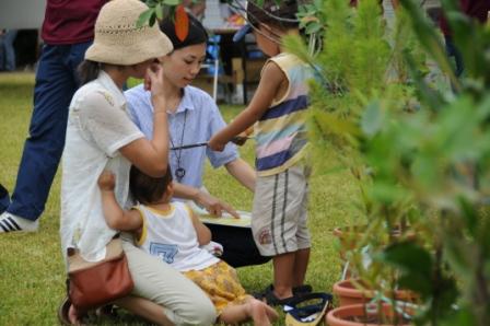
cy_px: 163
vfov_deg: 8.7
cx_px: 245
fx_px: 2142
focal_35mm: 158
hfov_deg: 13.0
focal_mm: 105
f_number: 5.3
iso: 200
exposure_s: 1/640
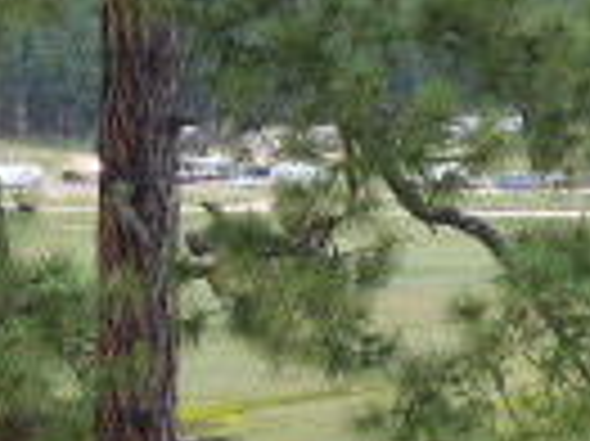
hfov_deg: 8.1
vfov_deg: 6.0
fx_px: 4155
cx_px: 423
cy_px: 752
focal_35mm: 244
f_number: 3.8
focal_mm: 8.68
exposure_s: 1/250
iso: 100
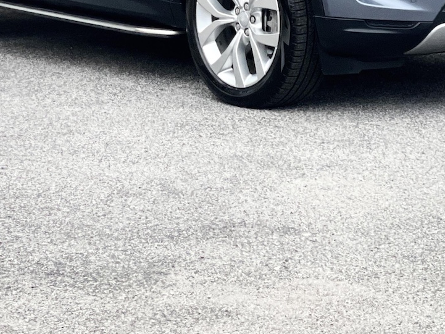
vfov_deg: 8.8
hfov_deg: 11.9
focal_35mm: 166
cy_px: -82
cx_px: 239
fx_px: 2134
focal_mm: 7.5
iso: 200
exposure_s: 1/121
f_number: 2.2
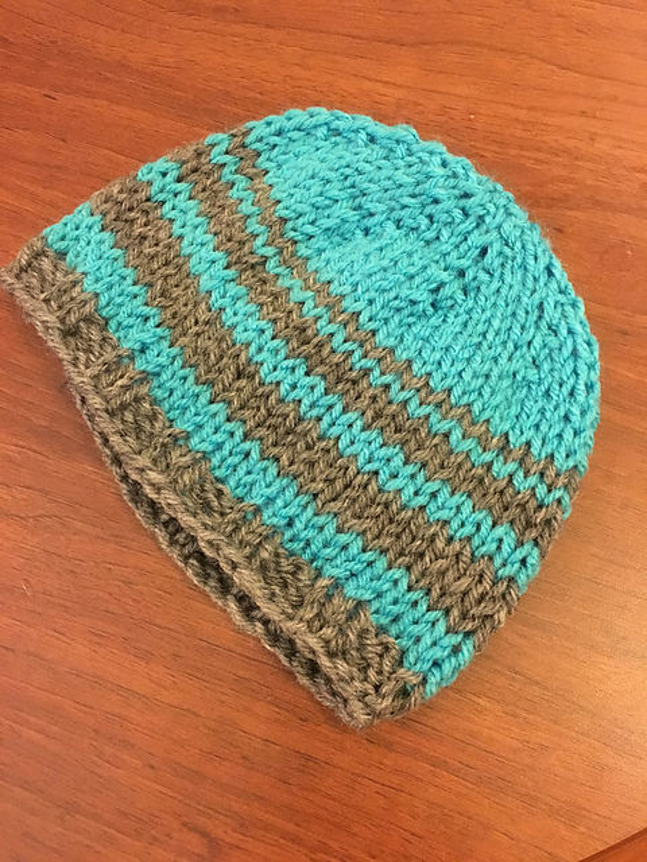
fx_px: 723
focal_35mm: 29
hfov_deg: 48.2
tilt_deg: -72.9
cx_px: 324
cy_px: 431
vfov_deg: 61.7
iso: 320
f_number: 2.2
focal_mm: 4.15
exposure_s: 1/15
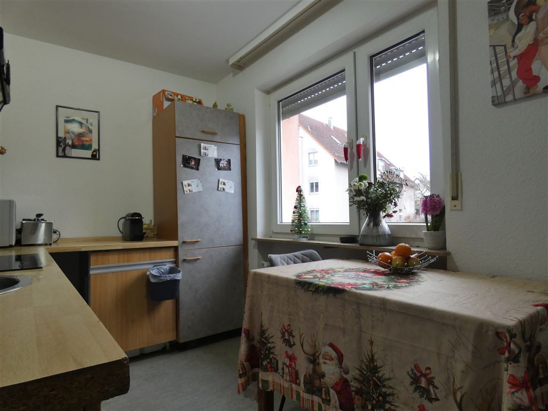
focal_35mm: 20
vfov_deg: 66.0
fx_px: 317
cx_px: 274
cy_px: 206
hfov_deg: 81.7
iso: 200
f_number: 2.8
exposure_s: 1/60
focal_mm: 3.6
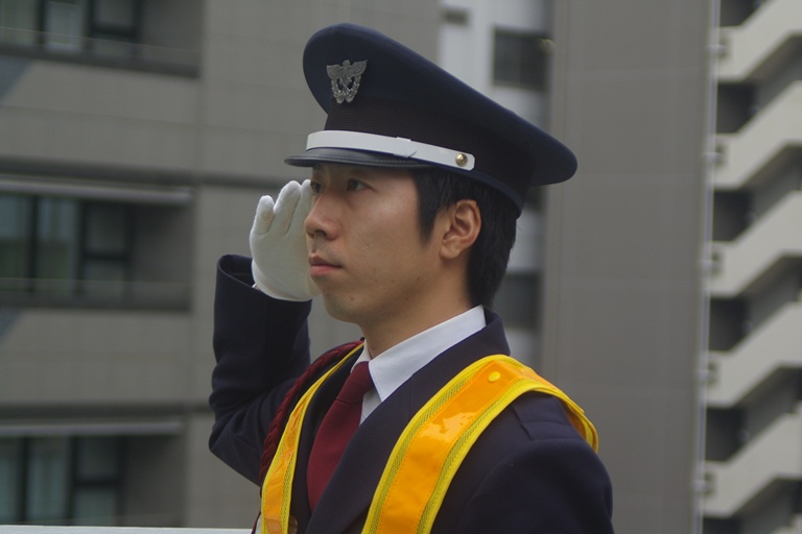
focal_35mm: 120
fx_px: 2673
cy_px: 267
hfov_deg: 17.1
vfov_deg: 11.4
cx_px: 401
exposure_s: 1/250
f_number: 4.5
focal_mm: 80
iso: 200
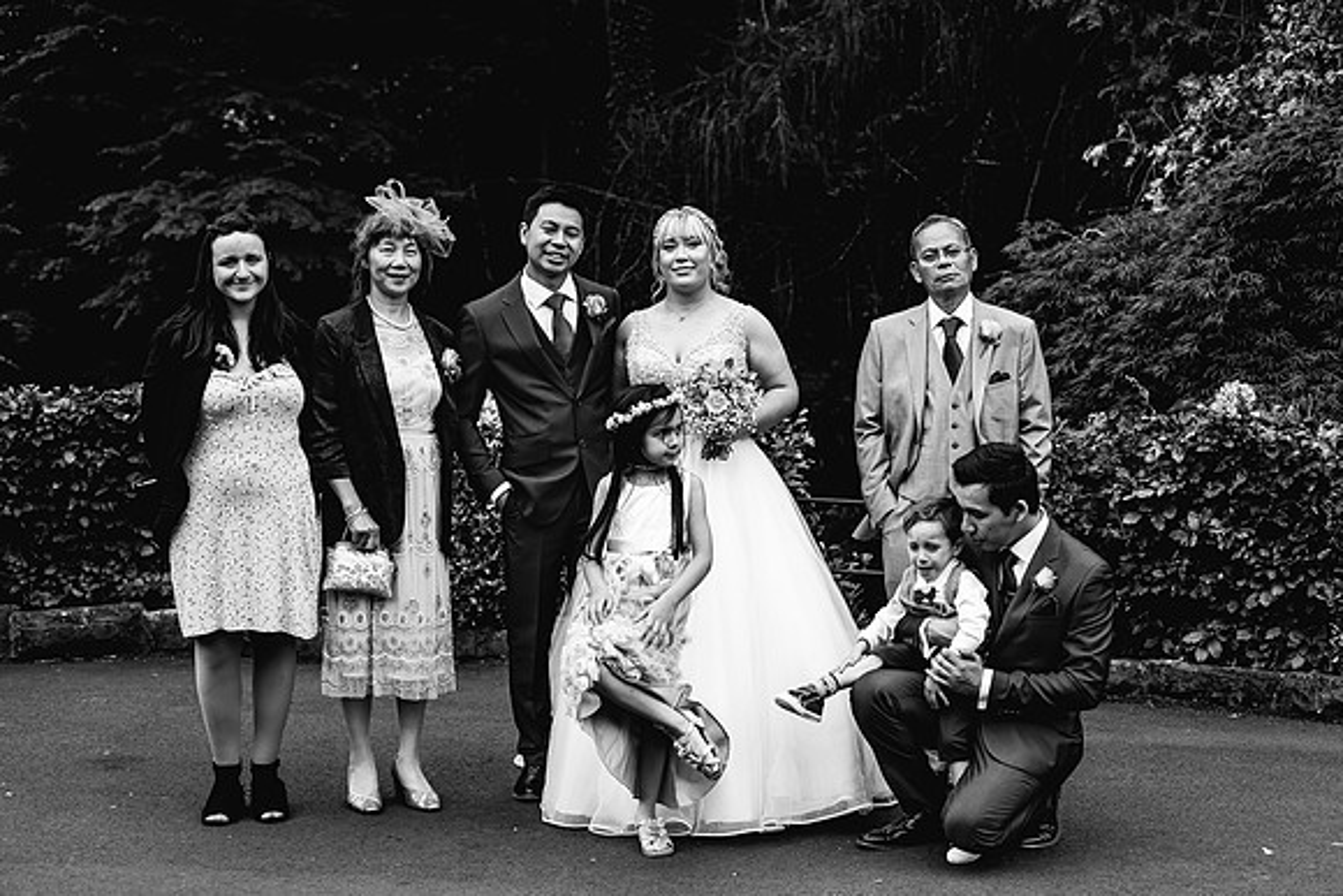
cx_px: 740
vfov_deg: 24.6
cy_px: 402
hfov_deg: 36.1
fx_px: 2056
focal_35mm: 55
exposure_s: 1/500
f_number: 4
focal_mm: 50
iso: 250
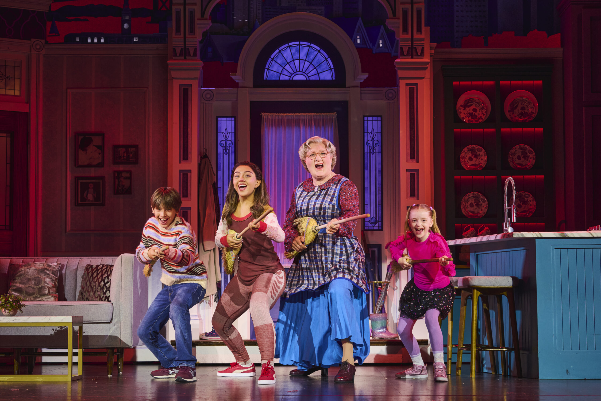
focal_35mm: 78
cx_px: 300
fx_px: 1302
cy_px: 200
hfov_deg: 26.0
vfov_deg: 17.5
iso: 640
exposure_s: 1/320
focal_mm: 78
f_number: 6.3
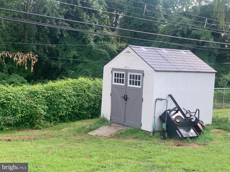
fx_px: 346
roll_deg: -3.6
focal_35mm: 52
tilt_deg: -3.3
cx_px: 115
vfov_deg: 28.0
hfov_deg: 36.8
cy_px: 86
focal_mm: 6
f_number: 2.4
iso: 16
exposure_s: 1/110
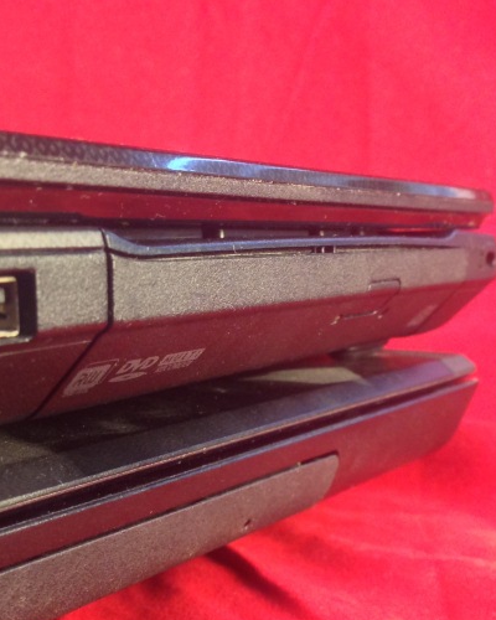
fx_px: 1211
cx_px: 236
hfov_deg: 23.1
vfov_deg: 28.3
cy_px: 455
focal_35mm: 66
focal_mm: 4.12
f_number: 2.4
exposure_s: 1/20
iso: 100
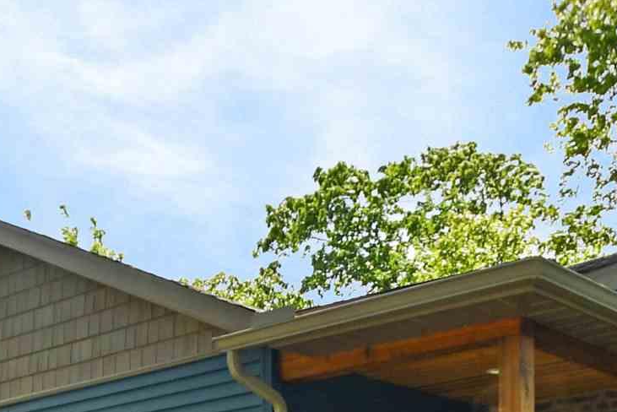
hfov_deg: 31.5
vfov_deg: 19.4
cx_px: 435
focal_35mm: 63
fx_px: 1080
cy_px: 579
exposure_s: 1/250
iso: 100
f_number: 7.1
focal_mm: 10
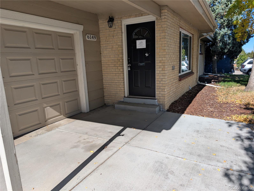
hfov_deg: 71.5
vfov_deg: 56.9
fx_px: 176
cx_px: 127
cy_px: 96
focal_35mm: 24
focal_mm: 6.9
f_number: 1.68
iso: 18
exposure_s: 1/752
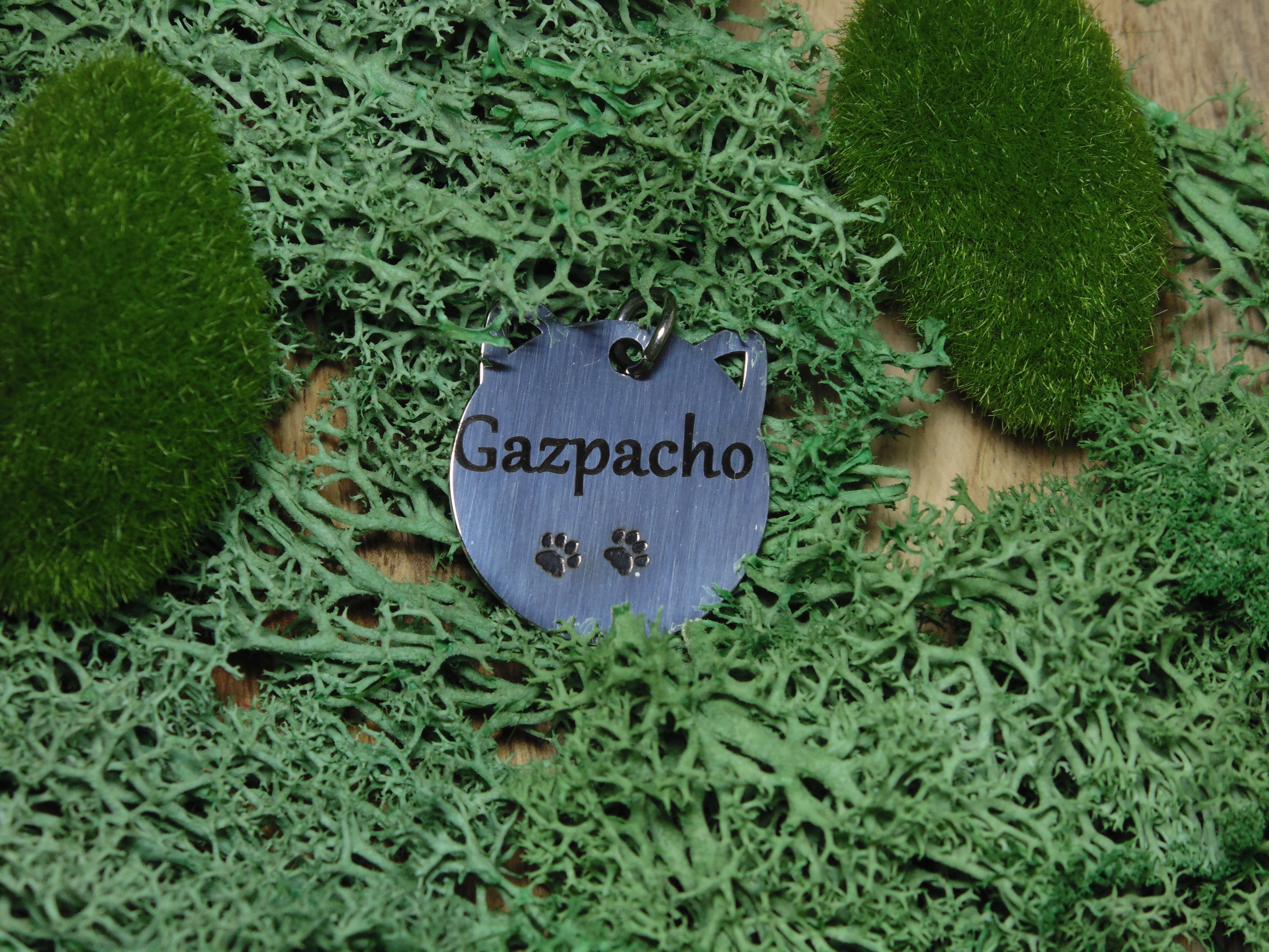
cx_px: 634
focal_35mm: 179
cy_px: 476
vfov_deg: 8.3
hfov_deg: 11.0
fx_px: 6562
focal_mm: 32.1
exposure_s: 1/30
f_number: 5.1
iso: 100
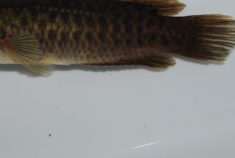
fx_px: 549
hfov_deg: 24.0
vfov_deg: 16.2
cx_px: 71
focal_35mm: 84
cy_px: 35
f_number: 18
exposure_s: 1/200
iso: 100
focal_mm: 32
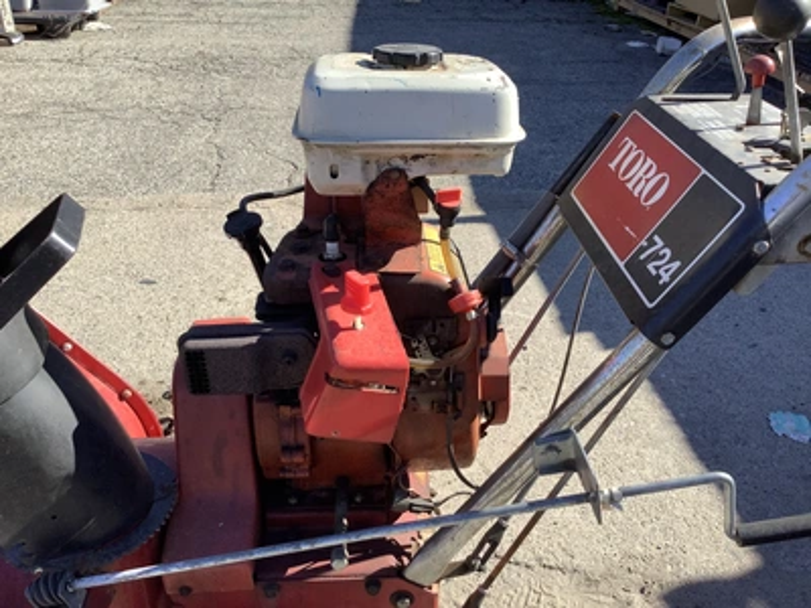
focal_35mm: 31
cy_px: 304
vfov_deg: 45.4
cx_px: 406
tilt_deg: -30.3
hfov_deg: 58.4
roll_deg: -2.8
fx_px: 726
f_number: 2.4
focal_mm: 3.3
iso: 25
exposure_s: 1/702
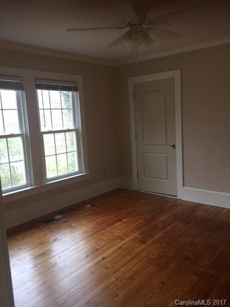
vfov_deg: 61.7
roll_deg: +2.8
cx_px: 115
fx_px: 257
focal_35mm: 29
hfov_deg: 48.2
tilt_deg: -6.9
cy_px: 154
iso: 40
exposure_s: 1/15
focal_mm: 4.15
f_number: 2.2
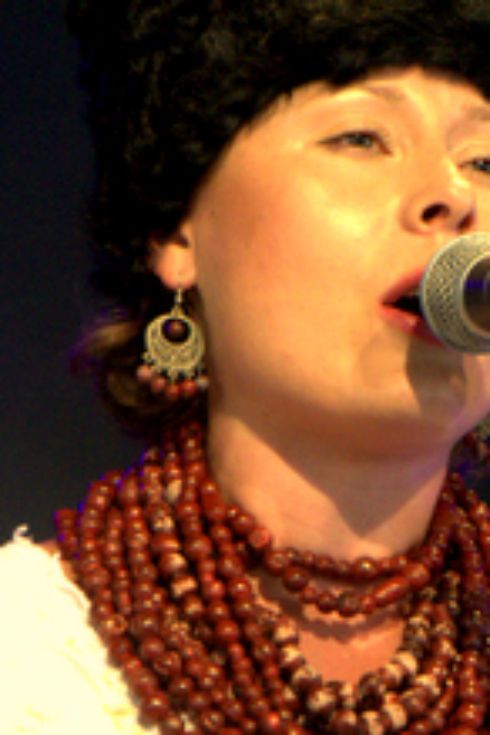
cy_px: 450
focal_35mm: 517
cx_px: 376
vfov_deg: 4.0
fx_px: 10547
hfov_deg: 2.7
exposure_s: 1/60
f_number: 5.6
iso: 5000
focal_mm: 105
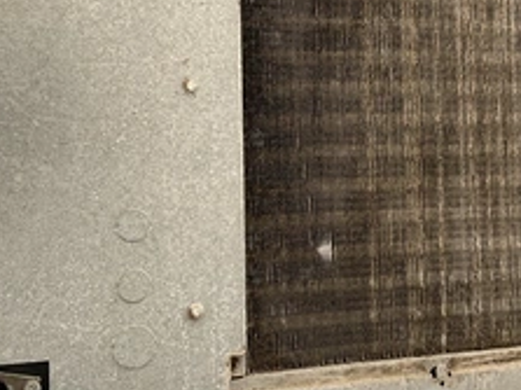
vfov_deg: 27.9
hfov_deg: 36.6
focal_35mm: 52
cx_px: 322
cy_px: 145
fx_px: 782
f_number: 1.8
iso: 25
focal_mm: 3
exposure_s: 1/122
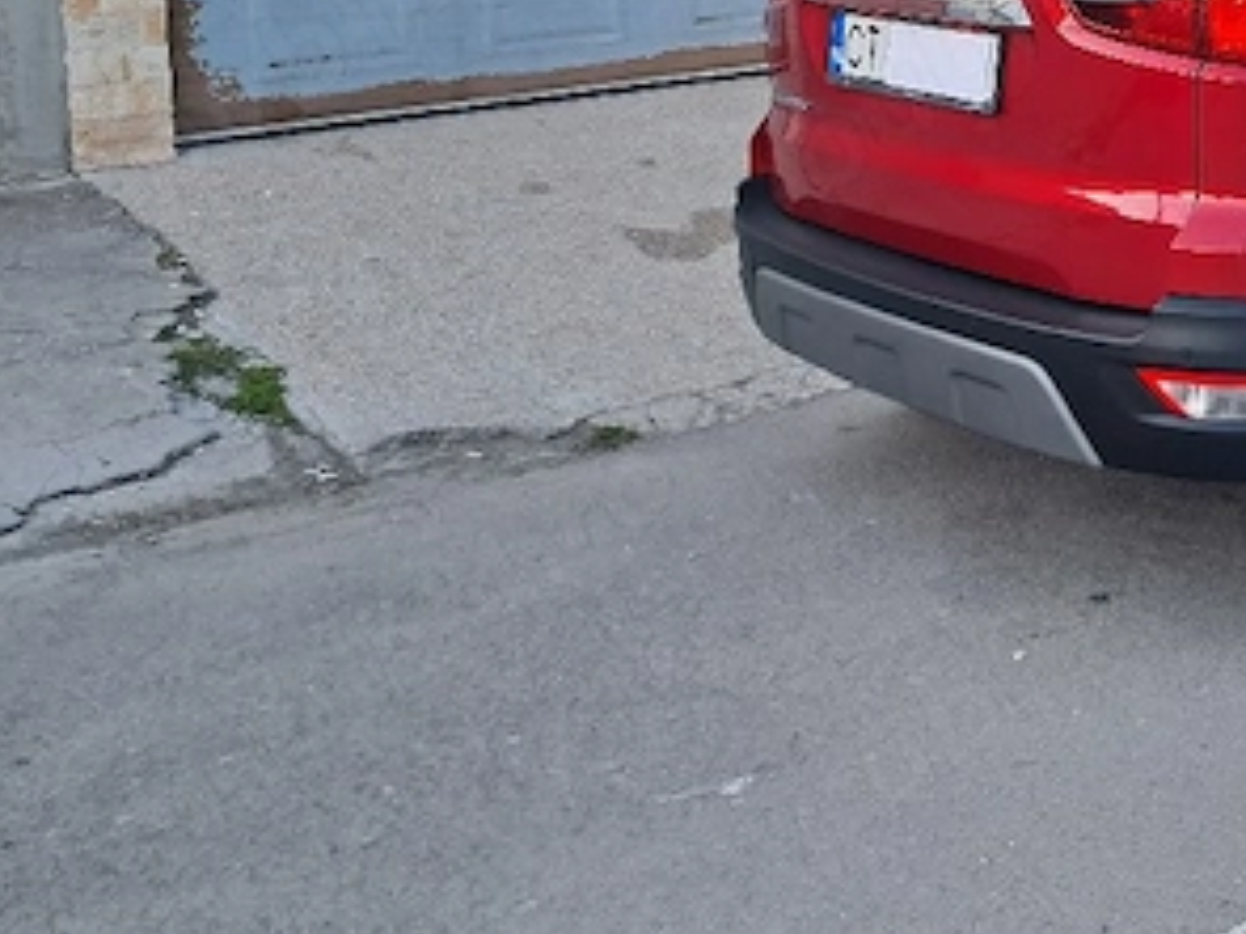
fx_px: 1979
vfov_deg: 25.3
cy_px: 13
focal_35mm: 55
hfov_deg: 32.4
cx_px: 1225
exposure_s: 1/100
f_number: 1.8
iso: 50
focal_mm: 4
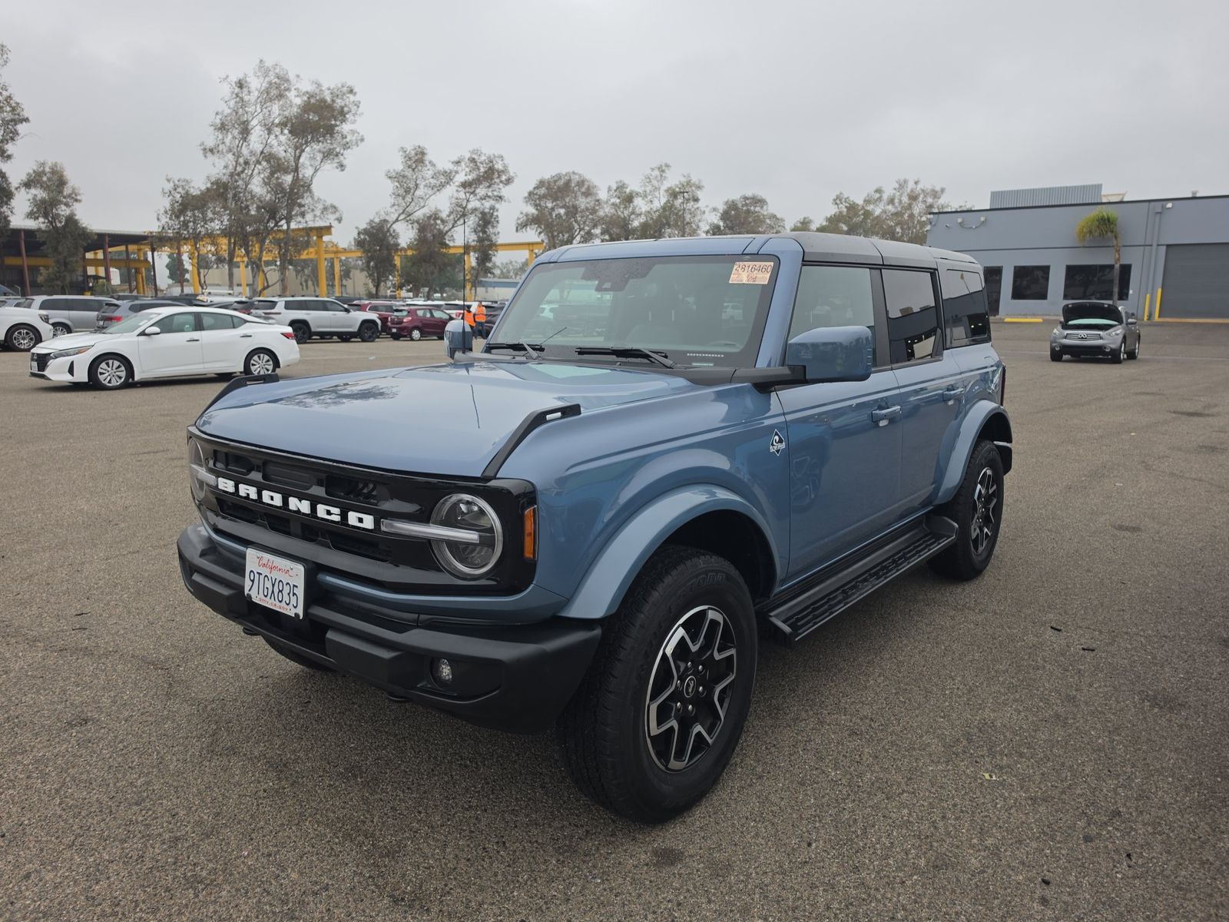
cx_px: 614
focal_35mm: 23
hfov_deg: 73.9
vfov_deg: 58.9
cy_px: 461
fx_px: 817
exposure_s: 1/119
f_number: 1.4
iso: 10
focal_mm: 6.5
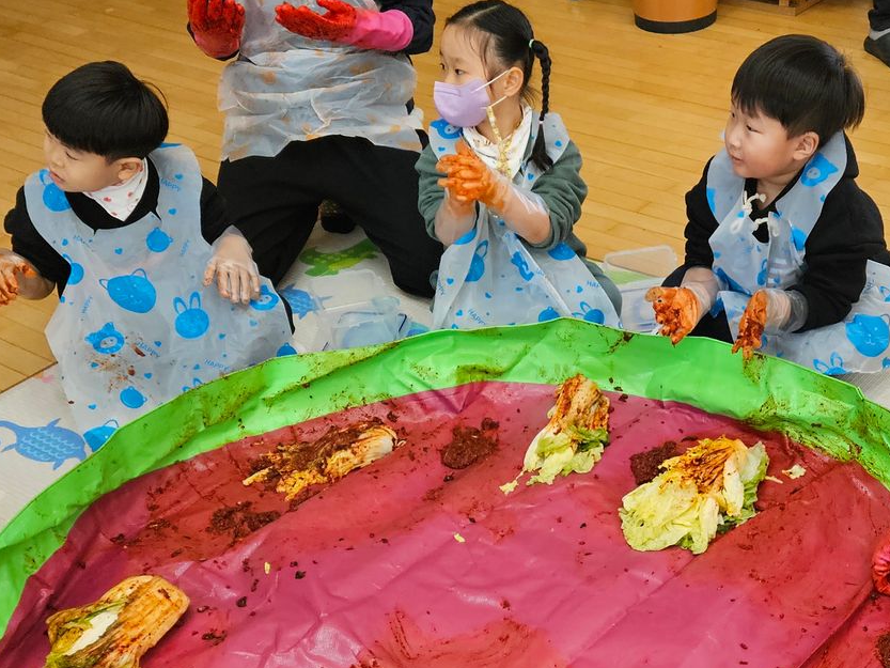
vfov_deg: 26.9
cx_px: 589
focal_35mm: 53
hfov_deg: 35.8
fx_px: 1363
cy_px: 545
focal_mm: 5.4
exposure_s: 1/120
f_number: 1.8
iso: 100
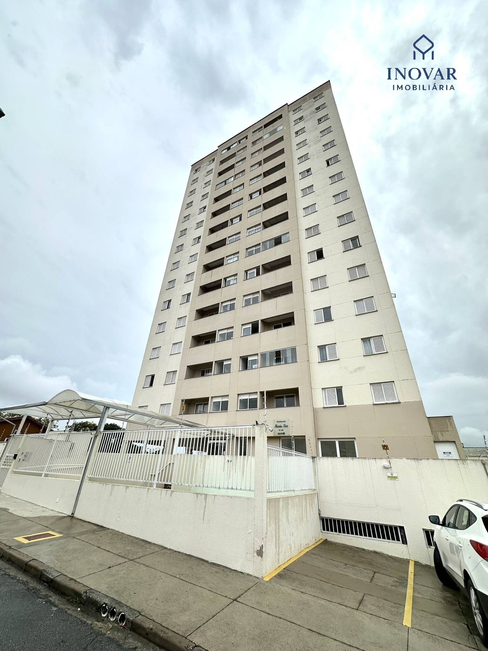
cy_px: 326
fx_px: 263
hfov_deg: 85.7
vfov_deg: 102.1
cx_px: 244
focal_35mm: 14
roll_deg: -4.5
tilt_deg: +28.4
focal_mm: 2.22
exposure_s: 1/1642
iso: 50
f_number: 2.2
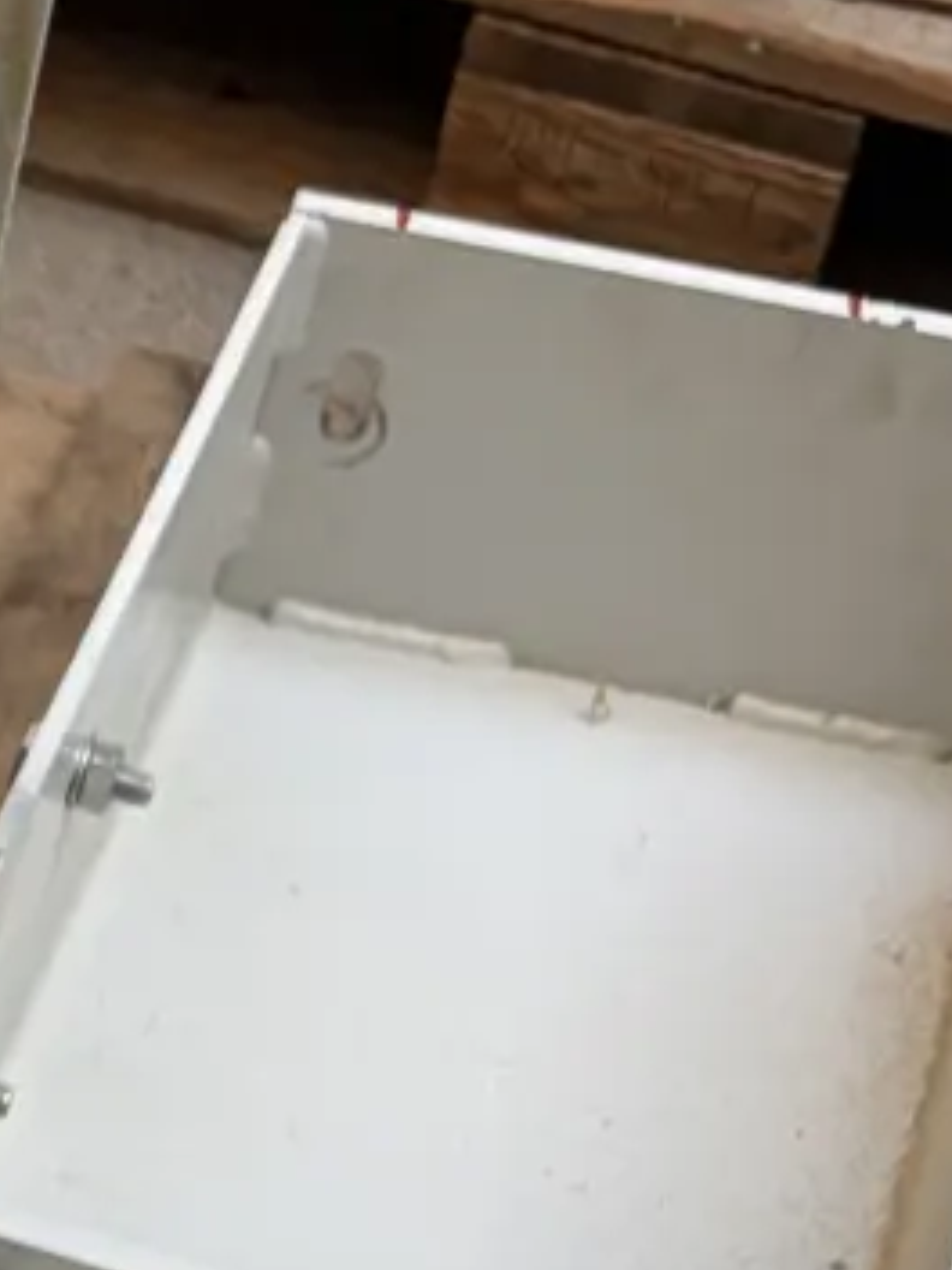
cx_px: -1132
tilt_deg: -45.0
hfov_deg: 9.5
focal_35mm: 142
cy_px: 1064
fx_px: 5207
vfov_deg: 13.8
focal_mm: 5.96
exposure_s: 1/121
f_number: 1.6
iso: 80
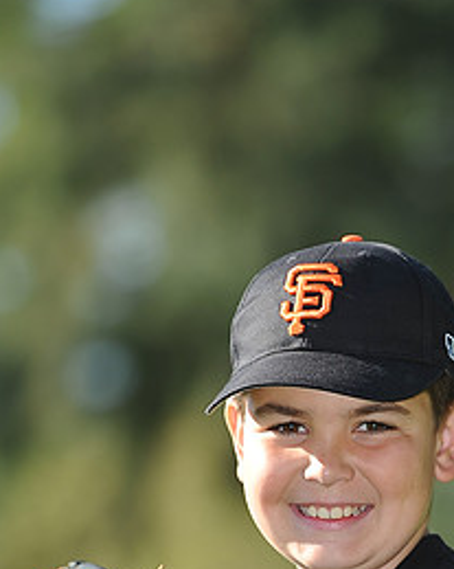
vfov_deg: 4.6
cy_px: 604
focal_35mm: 420
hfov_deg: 3.7
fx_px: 7058
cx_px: 333
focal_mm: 200
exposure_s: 1/800
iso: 200
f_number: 4
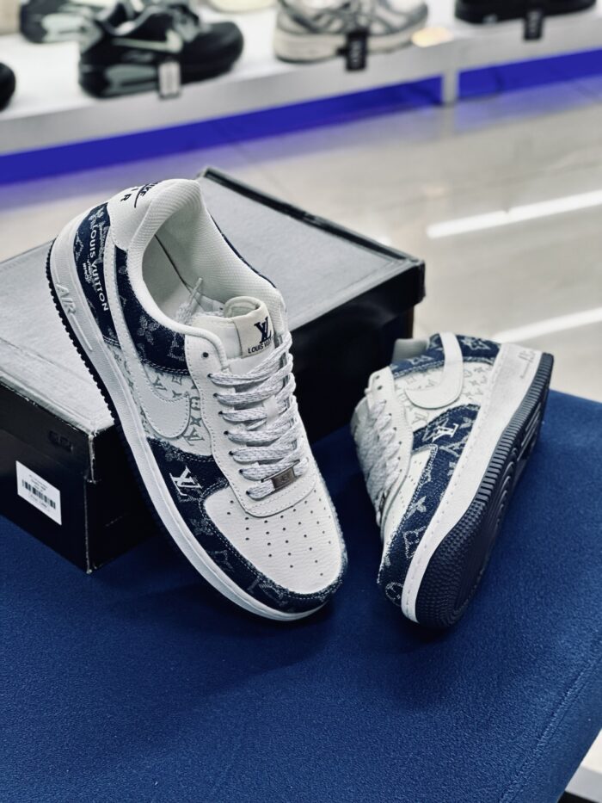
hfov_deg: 19.1
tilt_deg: -30.8
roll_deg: -0.7
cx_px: 301
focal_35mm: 77
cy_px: 402
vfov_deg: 25.3
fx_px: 1785
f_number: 2.8
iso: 200
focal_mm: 9
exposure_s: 1/100
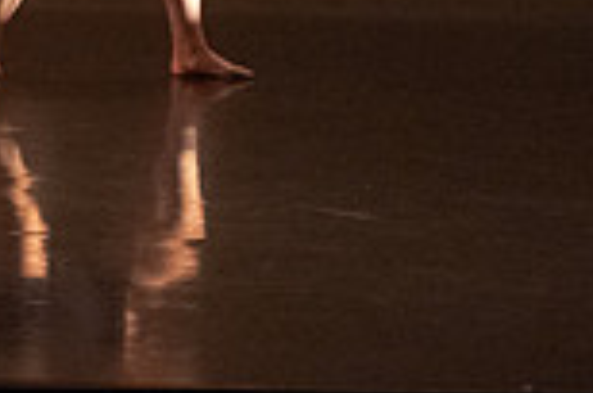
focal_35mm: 340
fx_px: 5589
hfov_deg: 6.0
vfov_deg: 4.0
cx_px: -301
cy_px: -219
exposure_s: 1/320
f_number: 3.2
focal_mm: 65
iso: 4000
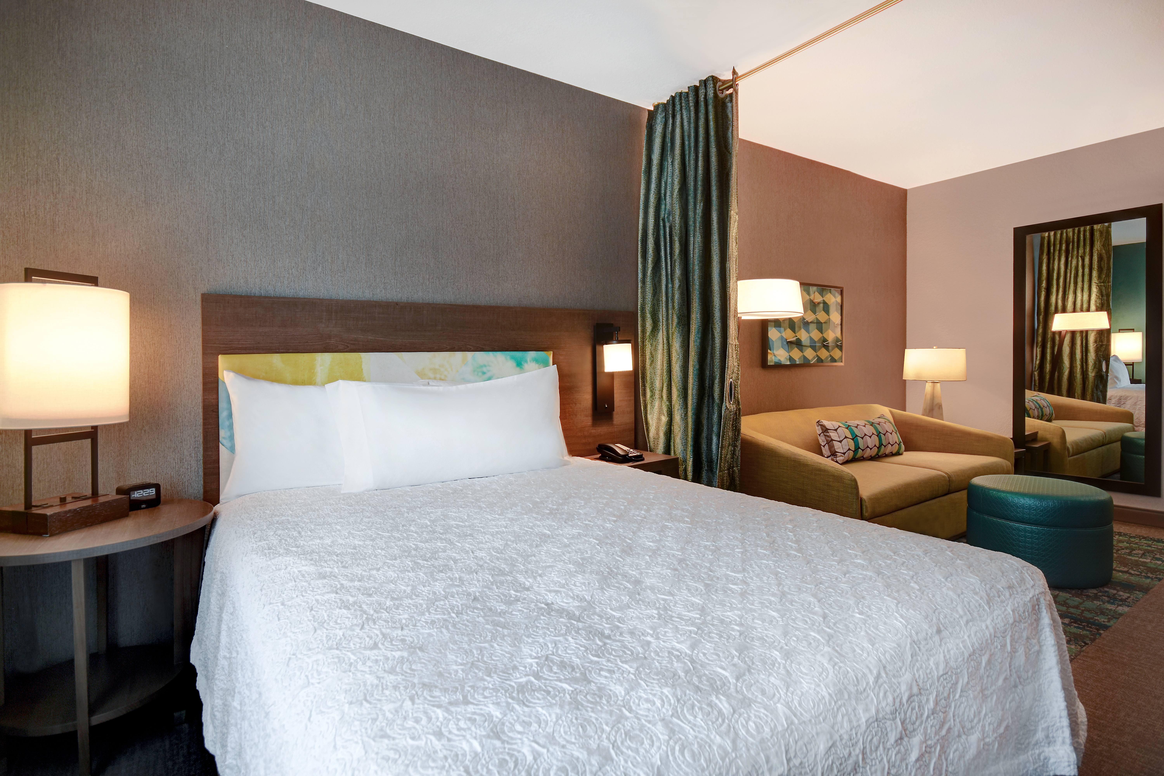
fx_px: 558
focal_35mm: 17
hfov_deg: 92.4
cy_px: 388
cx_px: 582
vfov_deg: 69.7
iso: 250
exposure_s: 1/30
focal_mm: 11.5
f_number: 7.1
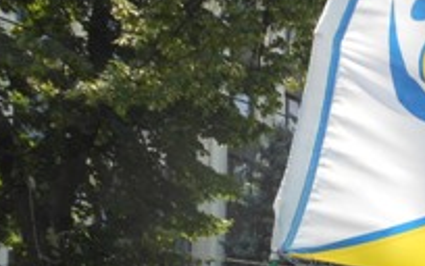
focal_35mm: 83
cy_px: 399
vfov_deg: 14.7
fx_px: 962
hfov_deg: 22.5
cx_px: 535
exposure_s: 1/500
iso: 80
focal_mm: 4.5
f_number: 3.2
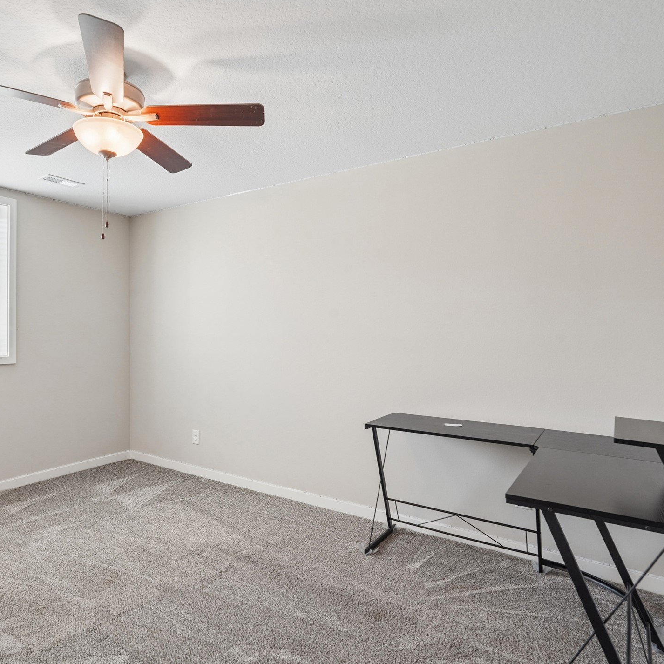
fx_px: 491
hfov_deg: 66.5
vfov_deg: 68.1
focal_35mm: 23
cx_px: 228
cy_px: 332
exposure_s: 1/30
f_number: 9
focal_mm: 17.5
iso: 400
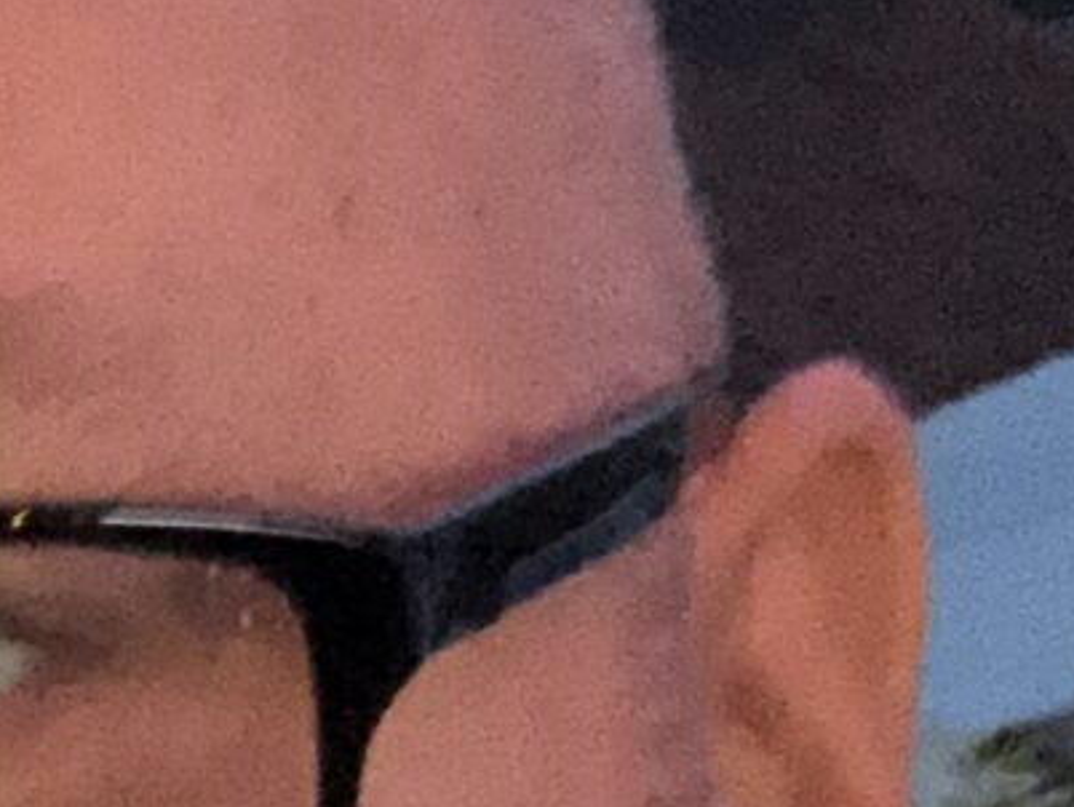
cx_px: -1846
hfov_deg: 8.5
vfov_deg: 7.3
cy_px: 496
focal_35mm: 204
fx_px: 6333
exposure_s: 1/17
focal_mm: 2.87
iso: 500
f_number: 2.2
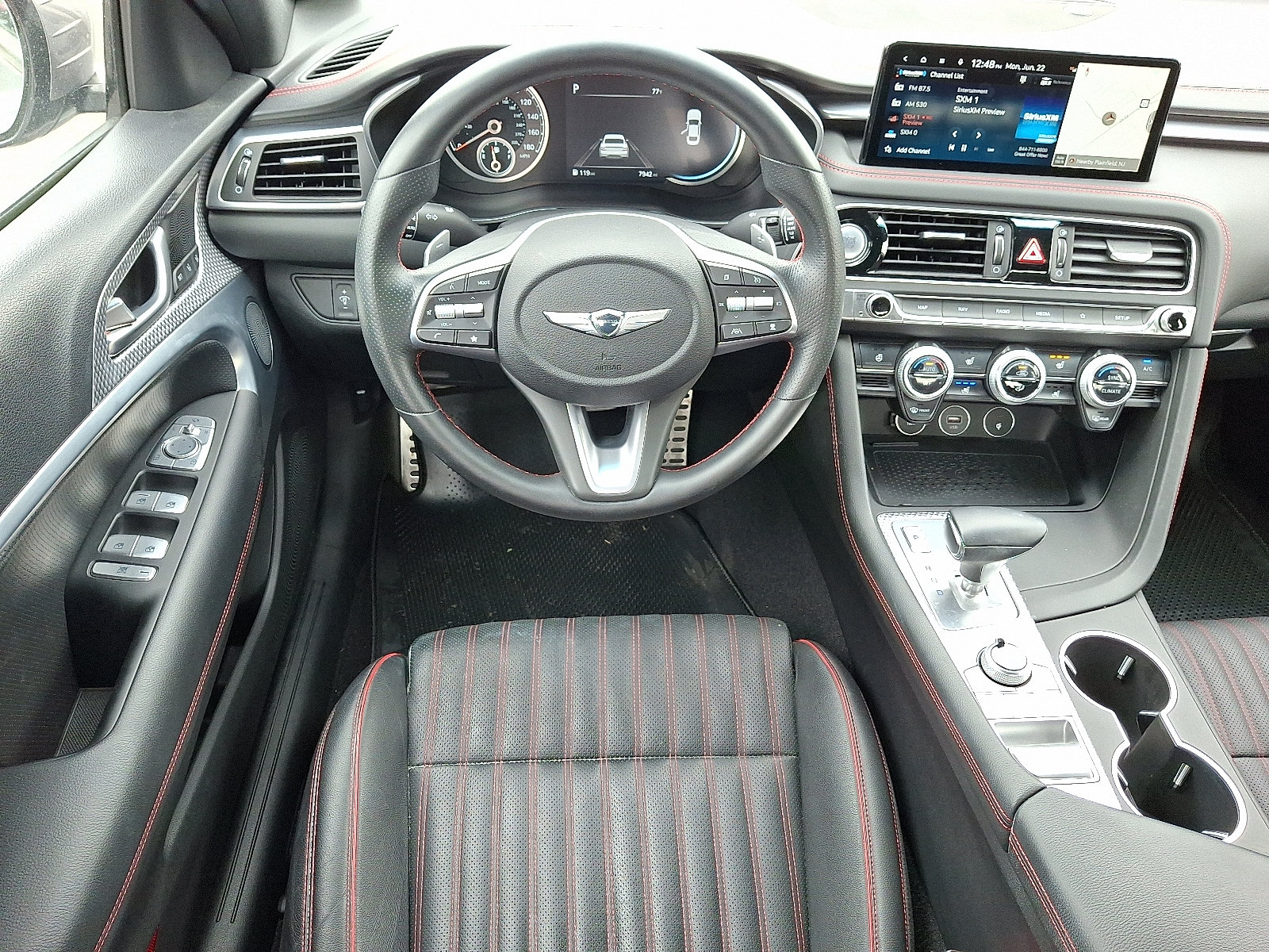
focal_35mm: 25
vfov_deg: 54.9
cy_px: 476
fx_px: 916
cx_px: 634
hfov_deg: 69.4
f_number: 1.8
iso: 96
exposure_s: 1/120
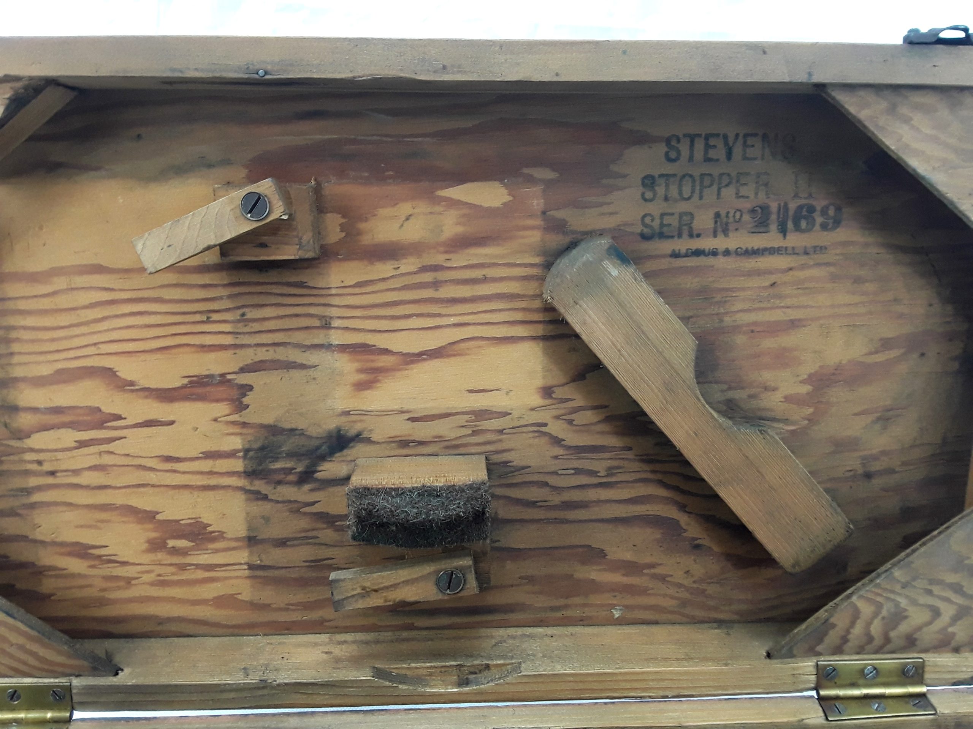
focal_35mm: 27
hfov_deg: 65.3
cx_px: 486
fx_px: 759
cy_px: 364
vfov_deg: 51.4
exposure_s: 1/30
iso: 64
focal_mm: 2.91
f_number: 1.9
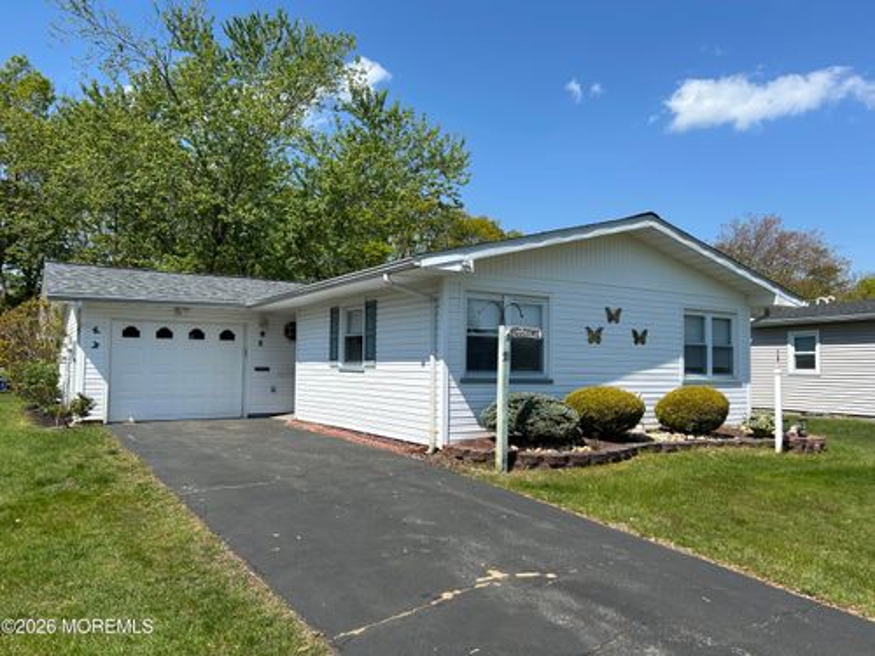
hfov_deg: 67.3
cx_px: 438
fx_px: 657
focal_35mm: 26
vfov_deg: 53.1
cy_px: 328
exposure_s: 1/4115
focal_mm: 5.7
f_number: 1.5
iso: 50
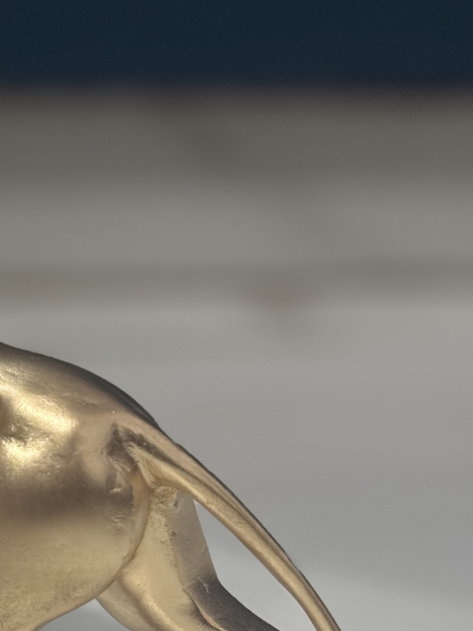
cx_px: -90
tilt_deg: -14.8
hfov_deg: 11.4
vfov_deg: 15.4
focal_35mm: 127
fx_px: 2314
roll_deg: -0.2
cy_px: 521
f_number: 1.6
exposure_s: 1/33
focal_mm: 5.96
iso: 250
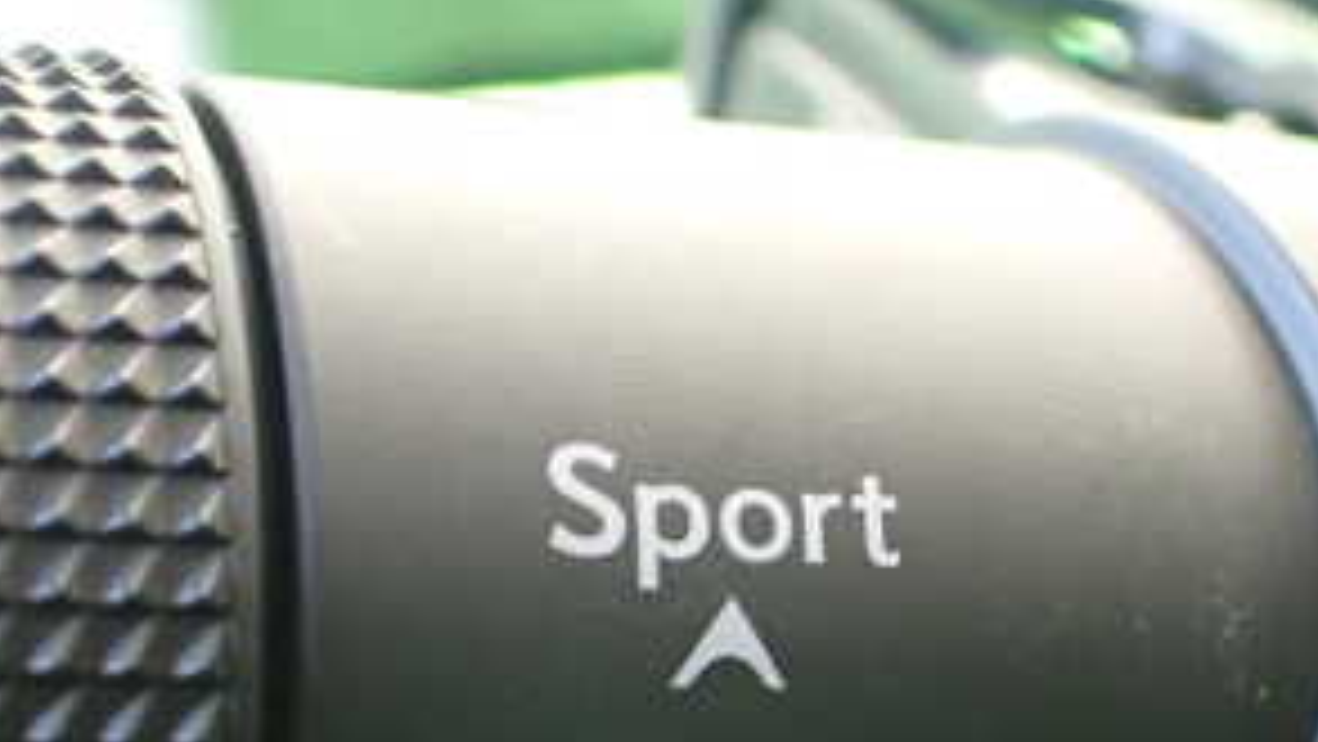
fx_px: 2342
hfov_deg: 31.2
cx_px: 882
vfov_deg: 17.3
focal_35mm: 67
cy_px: 859
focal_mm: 5.4
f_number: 2.3
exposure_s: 1/125
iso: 500
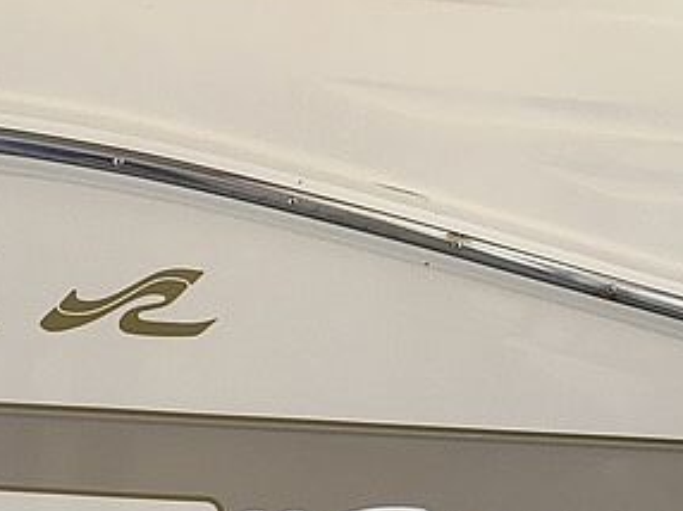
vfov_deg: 22.1
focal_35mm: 65
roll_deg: -0.2
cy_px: 435
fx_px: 1281
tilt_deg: -16.1
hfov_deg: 29.6
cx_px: 215
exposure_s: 1/17
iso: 40
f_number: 2.2
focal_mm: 4.15
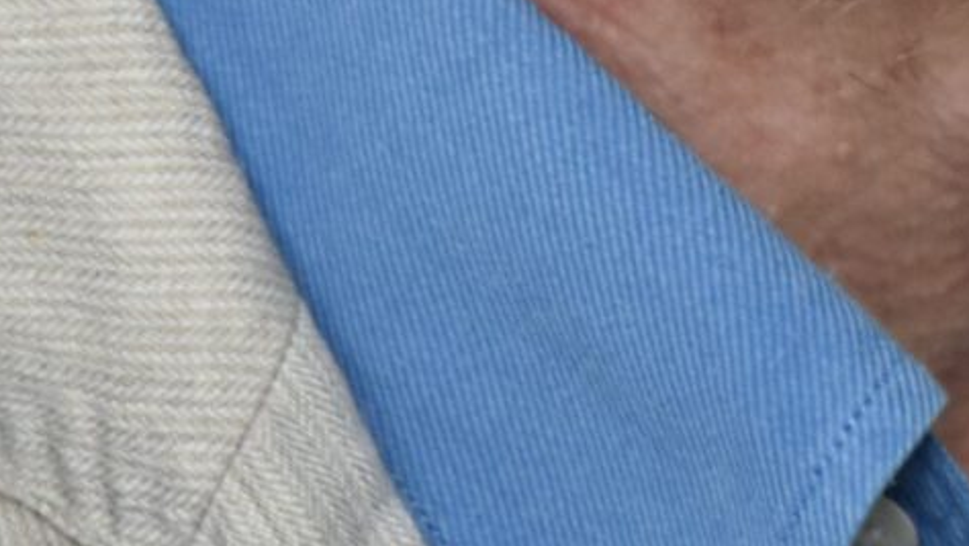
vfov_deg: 2.0
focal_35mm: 594
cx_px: 729
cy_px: -859
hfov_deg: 3.6
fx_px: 15267
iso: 800
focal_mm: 70
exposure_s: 1/125
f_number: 4.5
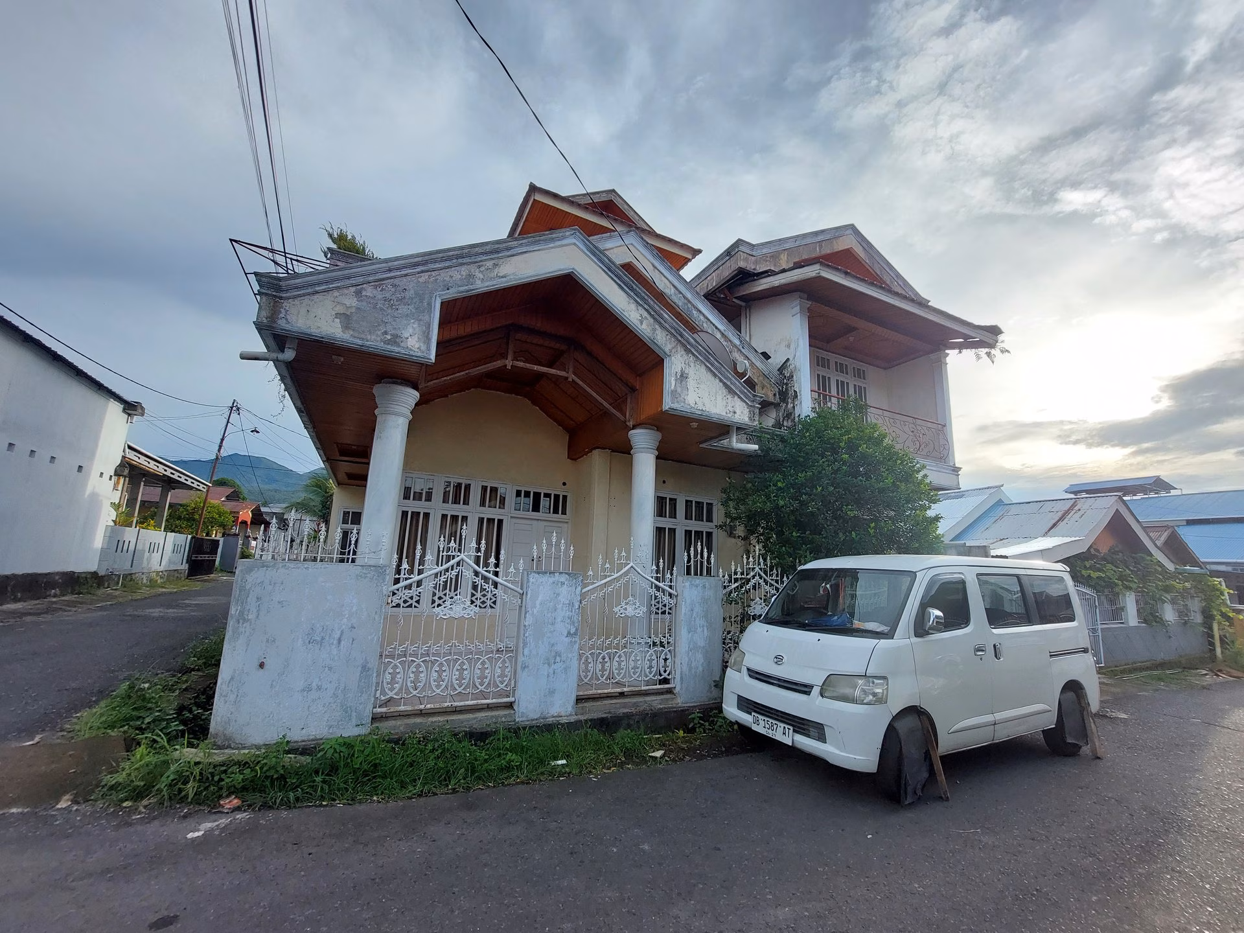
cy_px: 466
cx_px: 622
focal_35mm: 13
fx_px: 467
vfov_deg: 89.9
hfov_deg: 106.2
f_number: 2.2
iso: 50
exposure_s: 1/565
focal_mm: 1.74
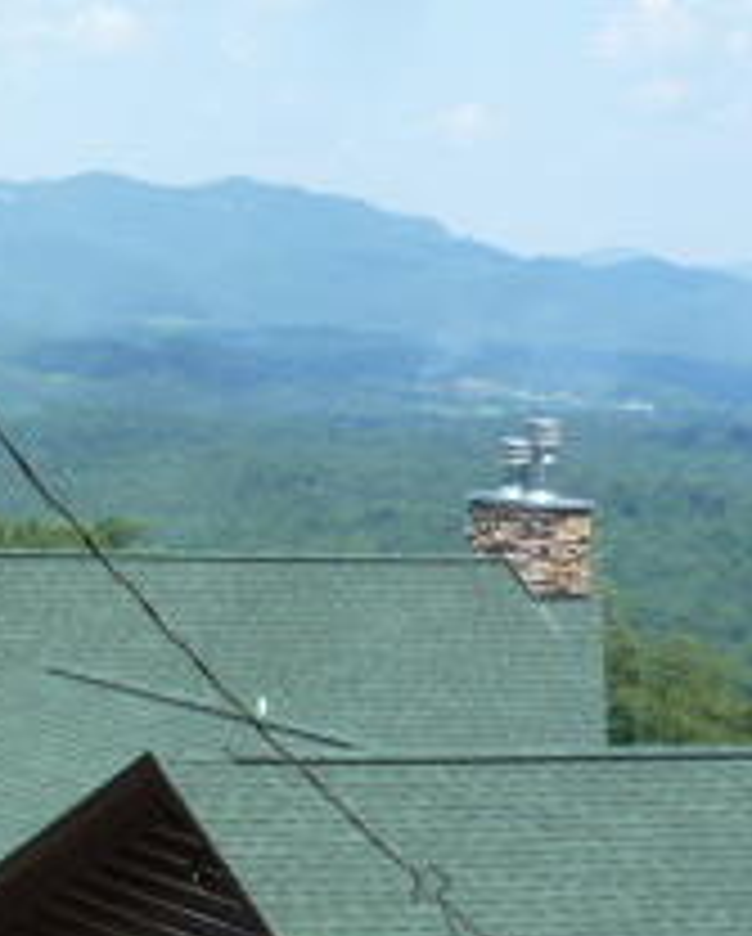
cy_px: 788
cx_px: -32
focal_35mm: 135
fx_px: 3748
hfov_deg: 11.3
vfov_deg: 14.1
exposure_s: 1/400
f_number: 4
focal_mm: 8
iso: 100
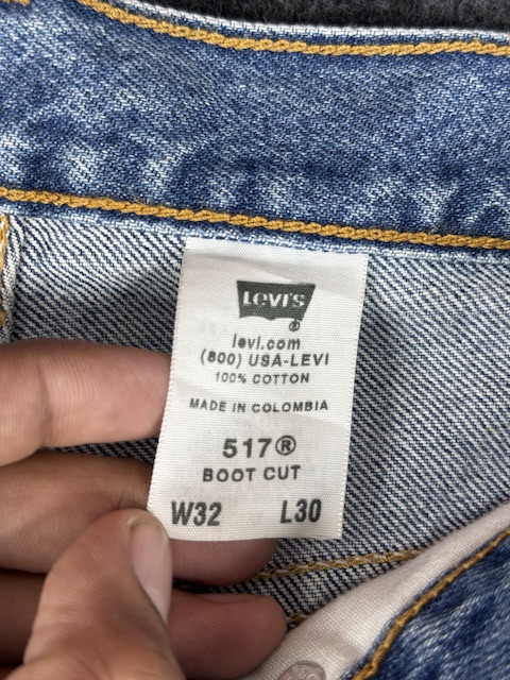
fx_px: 943
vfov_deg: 39.7
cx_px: 255
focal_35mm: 48
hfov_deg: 30.3
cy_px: 340
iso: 64
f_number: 1.78
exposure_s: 1/50
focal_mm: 6.76
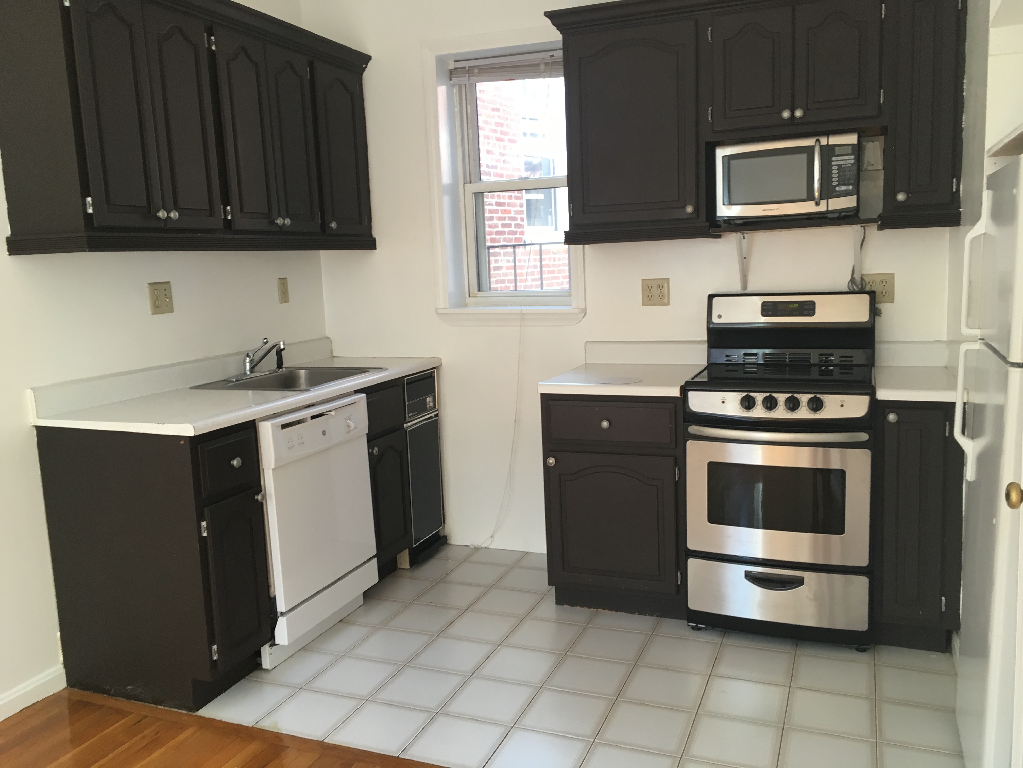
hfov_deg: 61.7
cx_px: 512
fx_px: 857
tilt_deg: -9.6
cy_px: 384
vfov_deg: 48.2
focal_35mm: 29
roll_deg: +3.1
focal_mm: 4.15
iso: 50
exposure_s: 1/30
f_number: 2.2
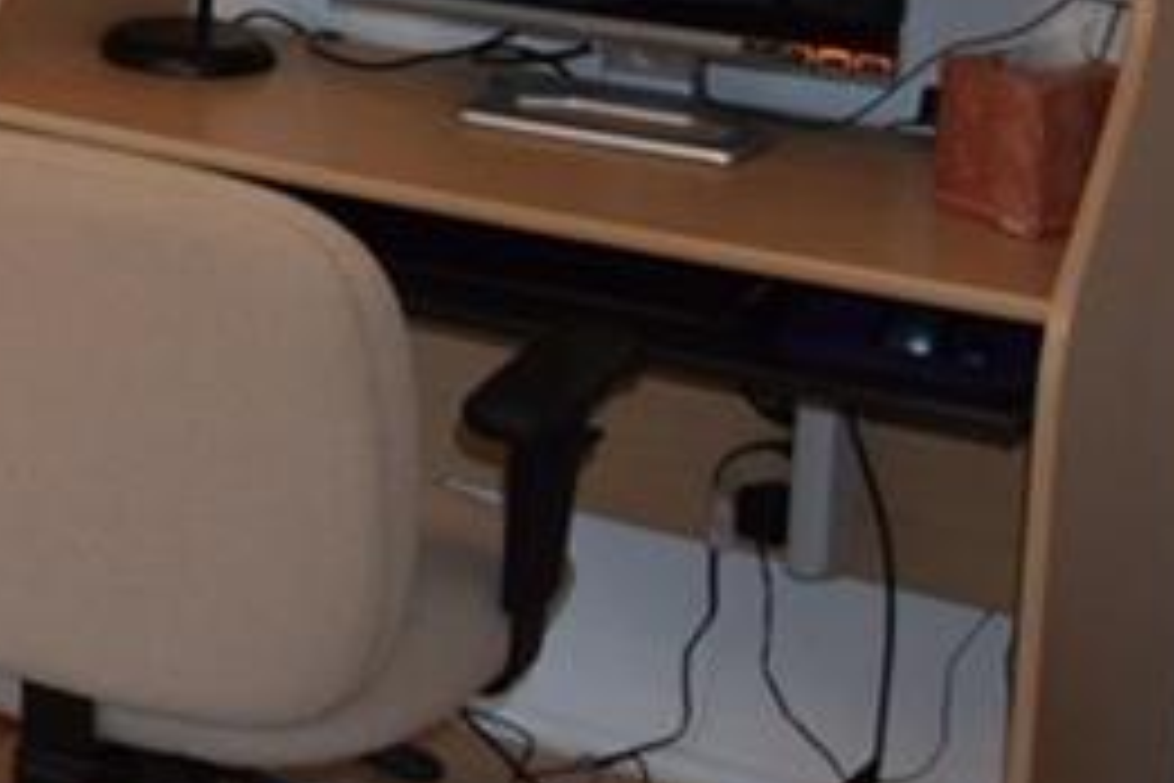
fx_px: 3457
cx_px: -720
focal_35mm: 106
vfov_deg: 12.4
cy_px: -349
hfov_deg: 17.0
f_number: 3.5
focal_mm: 18
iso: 800
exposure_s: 1/60
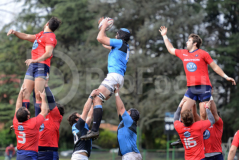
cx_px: 120
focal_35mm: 240
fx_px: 1594
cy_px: 80
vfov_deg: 5.7
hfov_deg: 8.6
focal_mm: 240
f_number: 4
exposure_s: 1/800
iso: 800
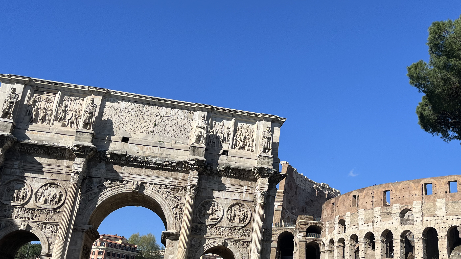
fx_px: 501
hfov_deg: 48.2
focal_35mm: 41
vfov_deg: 29.0
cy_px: 125
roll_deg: -3.5
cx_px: 322
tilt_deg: +23.1
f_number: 1.6
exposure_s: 1/3876
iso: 50
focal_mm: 5.1
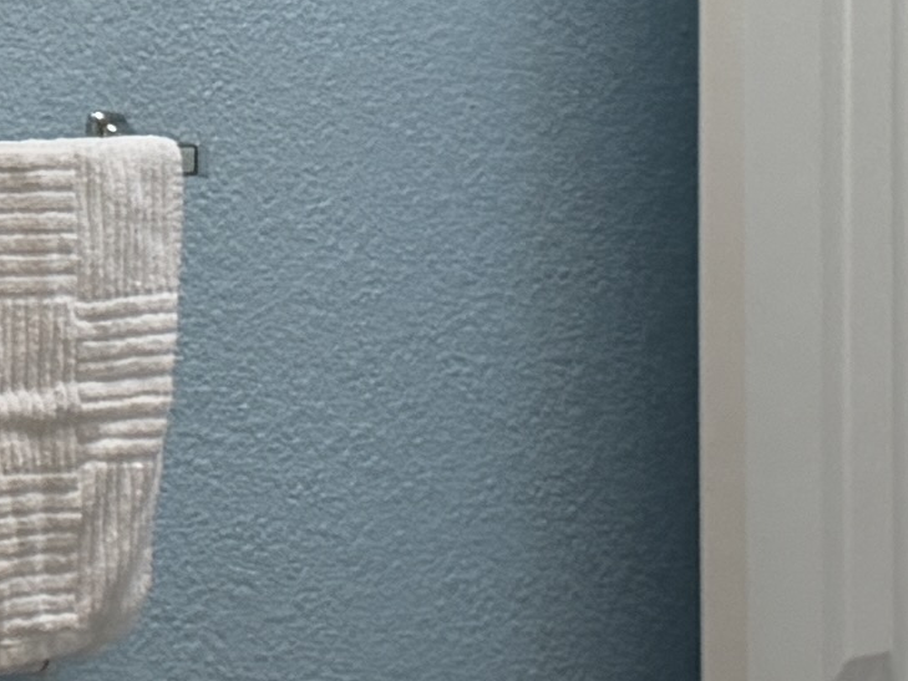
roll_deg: +1.0
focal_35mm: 188
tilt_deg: -3.1
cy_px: 320
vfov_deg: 7.9
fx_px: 4932
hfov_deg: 10.2
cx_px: -381
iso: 200
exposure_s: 1/152
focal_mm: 6.76
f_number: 1.78
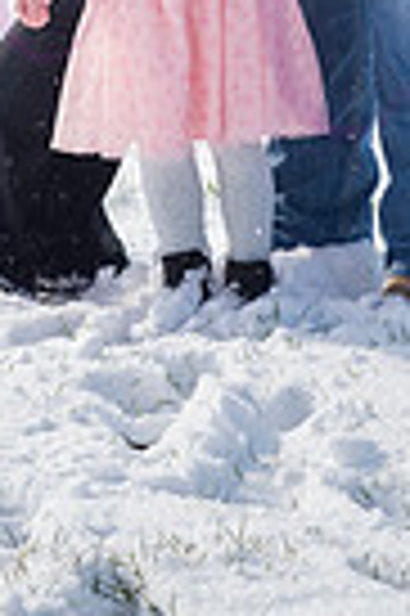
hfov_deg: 3.7
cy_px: -373
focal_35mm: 368
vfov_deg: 5.5
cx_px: 162
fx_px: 6302
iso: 640
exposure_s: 1/1000
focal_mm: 112
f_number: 9
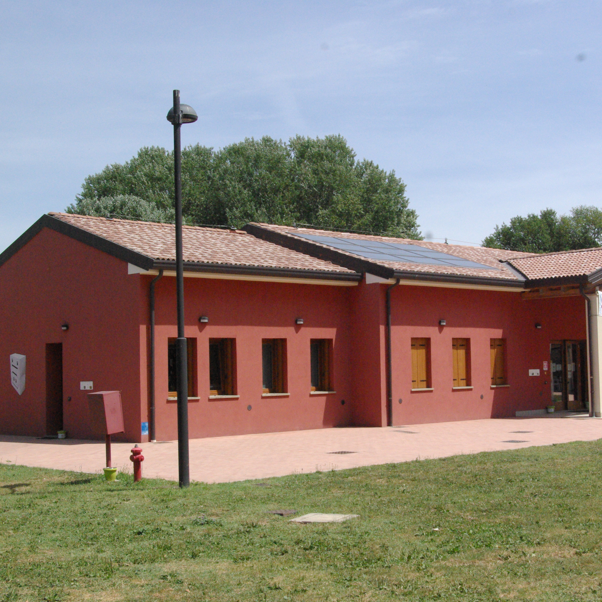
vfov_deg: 34.0
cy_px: 301
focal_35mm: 50
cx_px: 357
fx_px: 984
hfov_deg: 33.9
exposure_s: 1/2000
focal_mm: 26
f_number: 11
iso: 1600
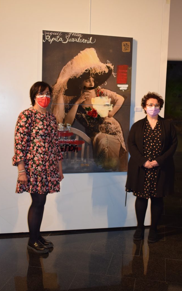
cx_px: 94
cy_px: 145
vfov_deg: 42.2
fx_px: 377
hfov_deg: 27.1
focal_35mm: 48
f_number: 4.2
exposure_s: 1/60
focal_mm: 31
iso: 1100
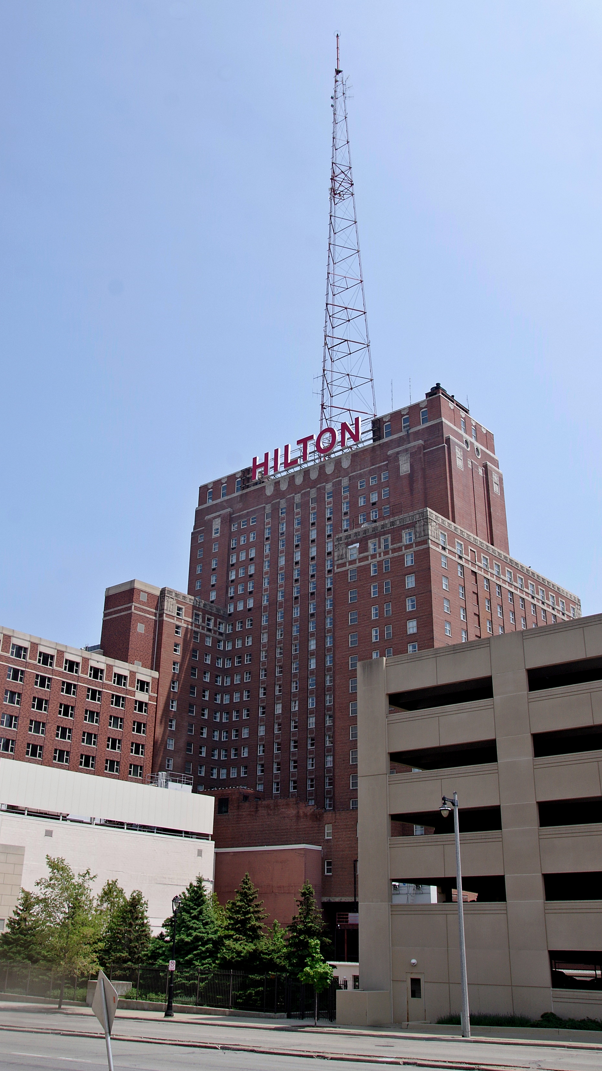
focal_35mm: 71
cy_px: 531
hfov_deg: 17.0
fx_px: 2015
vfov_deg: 29.7
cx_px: 325
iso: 200
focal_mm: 45
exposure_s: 1/250
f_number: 8
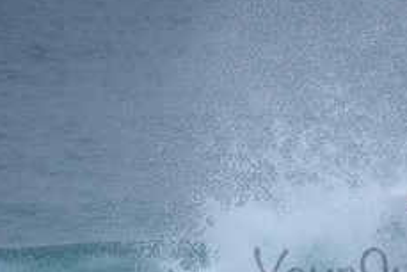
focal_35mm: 1266
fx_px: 14321
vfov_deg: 1.1
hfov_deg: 1.6
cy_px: 260
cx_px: 437
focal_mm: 500
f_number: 5.6
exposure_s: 1/2000
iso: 450
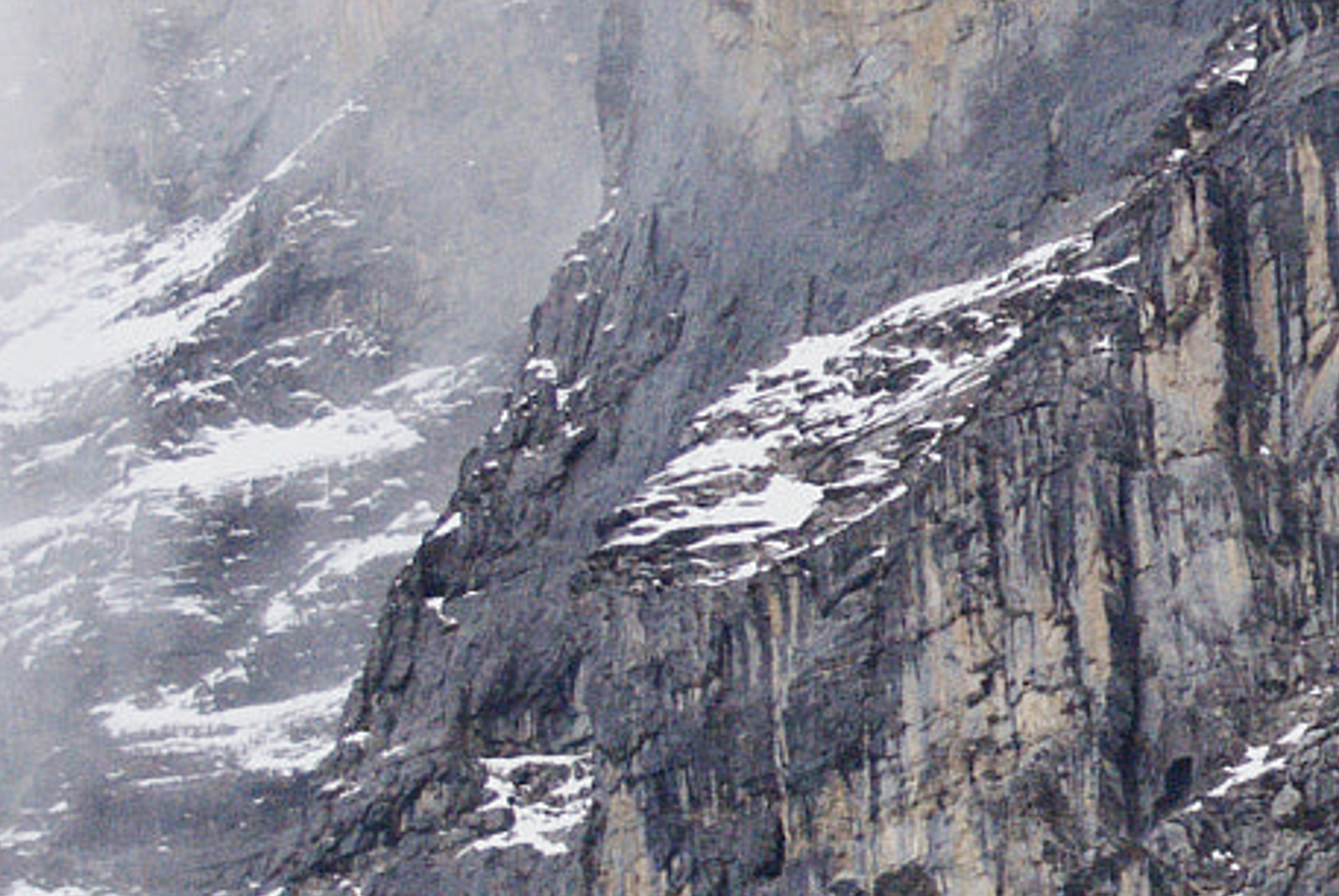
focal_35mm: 368
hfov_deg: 5.5
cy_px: -204
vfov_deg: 3.7
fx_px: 13705
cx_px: 2074
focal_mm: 70
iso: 1600
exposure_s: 1/2000
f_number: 4.5
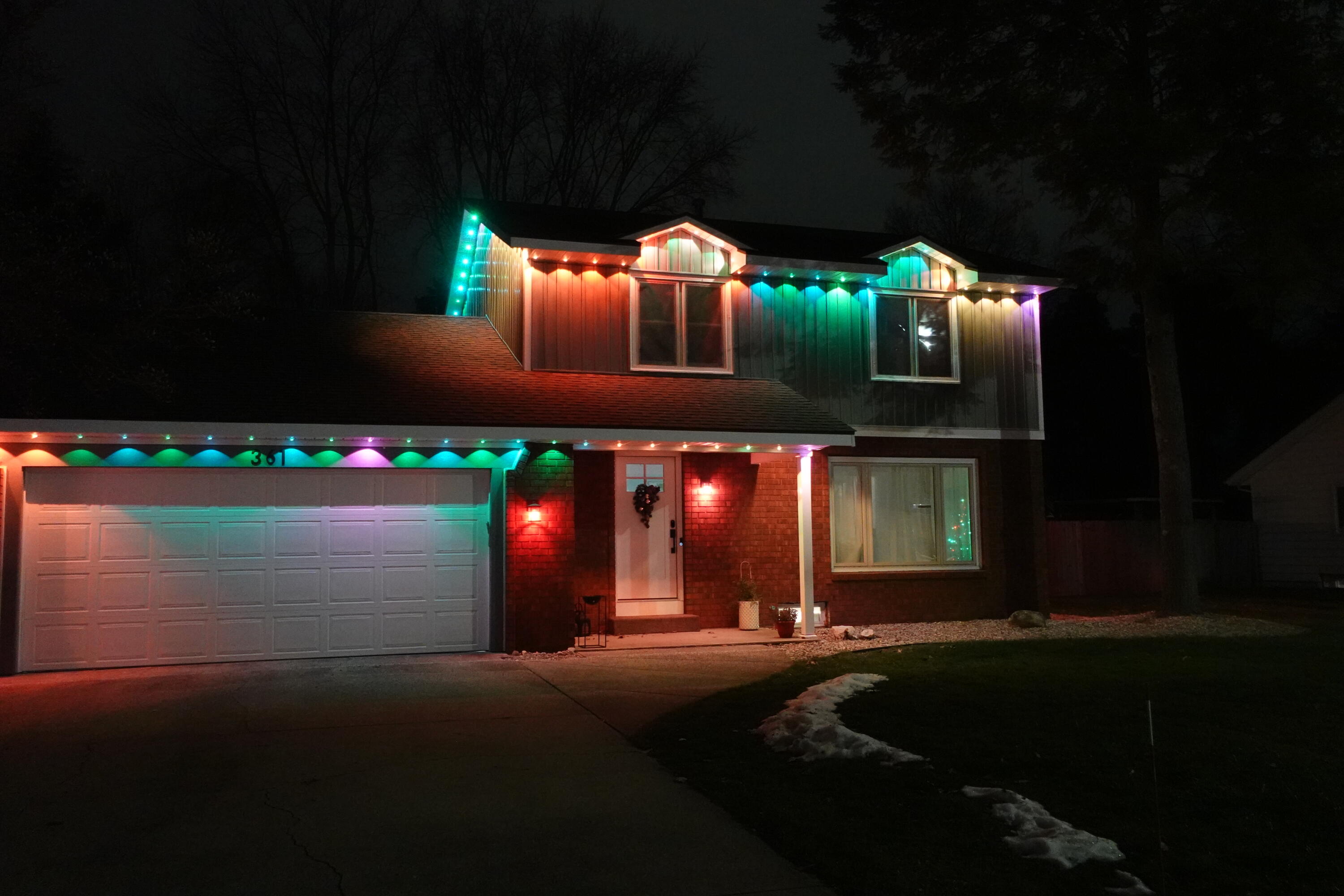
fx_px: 1083
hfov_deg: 63.7
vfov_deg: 45.0
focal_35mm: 29
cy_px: 448
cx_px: 672
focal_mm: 11.21
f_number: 2.5
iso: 3200
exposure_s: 1/15
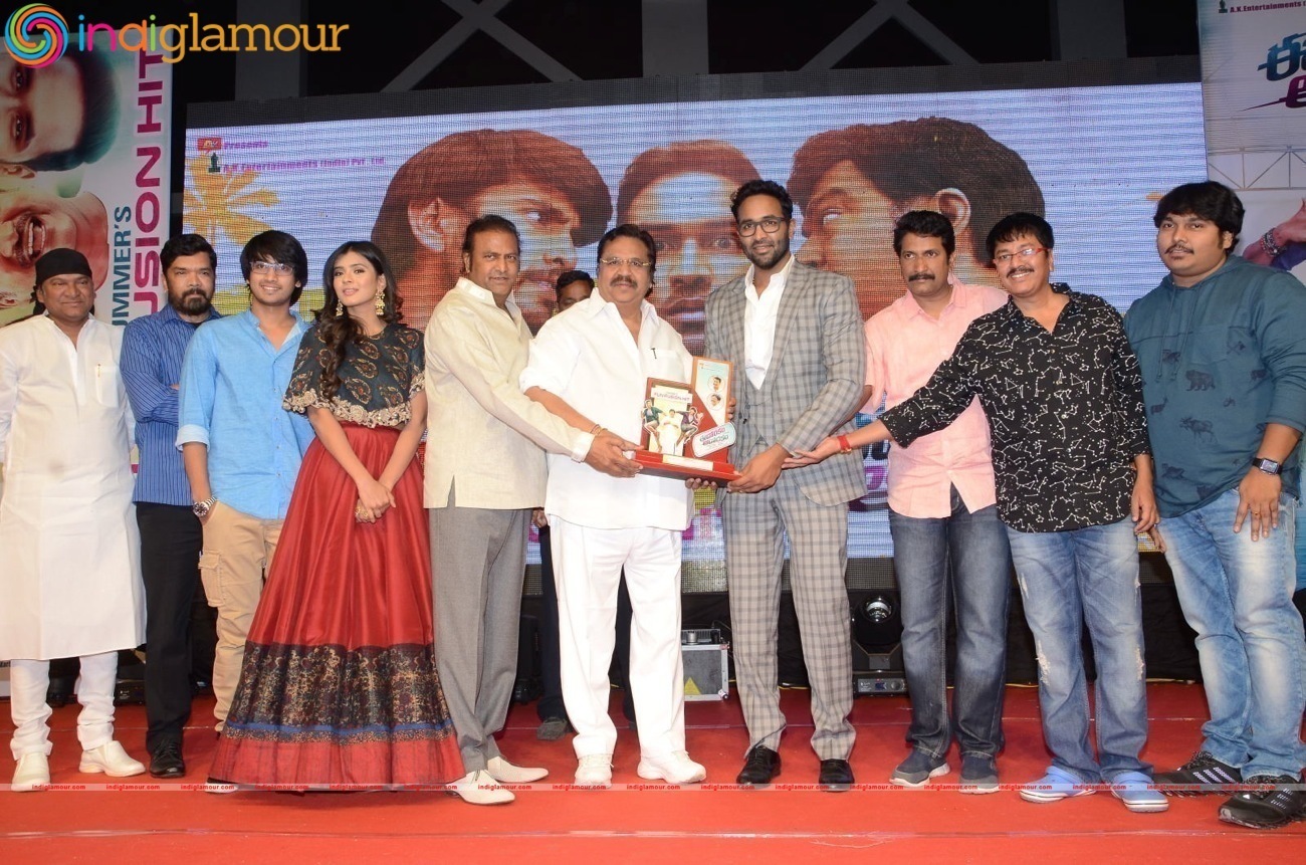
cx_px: 653
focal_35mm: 33
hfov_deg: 57.3
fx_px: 1195
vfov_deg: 39.8
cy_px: 432
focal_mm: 22
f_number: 6.3
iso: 500
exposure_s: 1/125
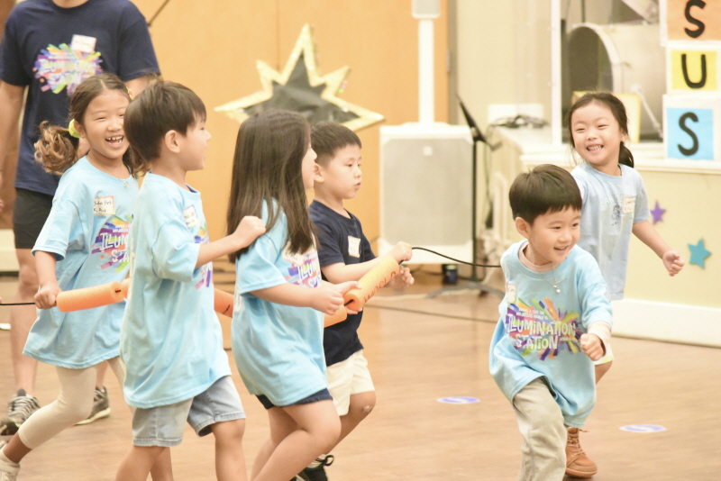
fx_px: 2404
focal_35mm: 120
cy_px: 240
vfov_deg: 11.4
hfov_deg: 17.1
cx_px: 360
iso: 12800
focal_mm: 120
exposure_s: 1/200
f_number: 4
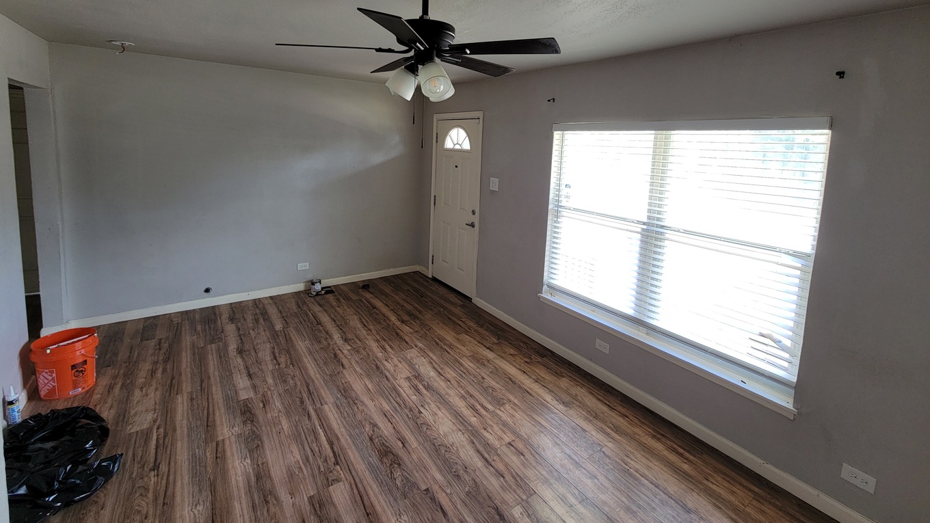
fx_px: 370
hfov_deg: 103.0
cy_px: 183
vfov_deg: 68.9
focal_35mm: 15
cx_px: 482
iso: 100
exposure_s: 1/60
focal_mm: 2.2
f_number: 2.2
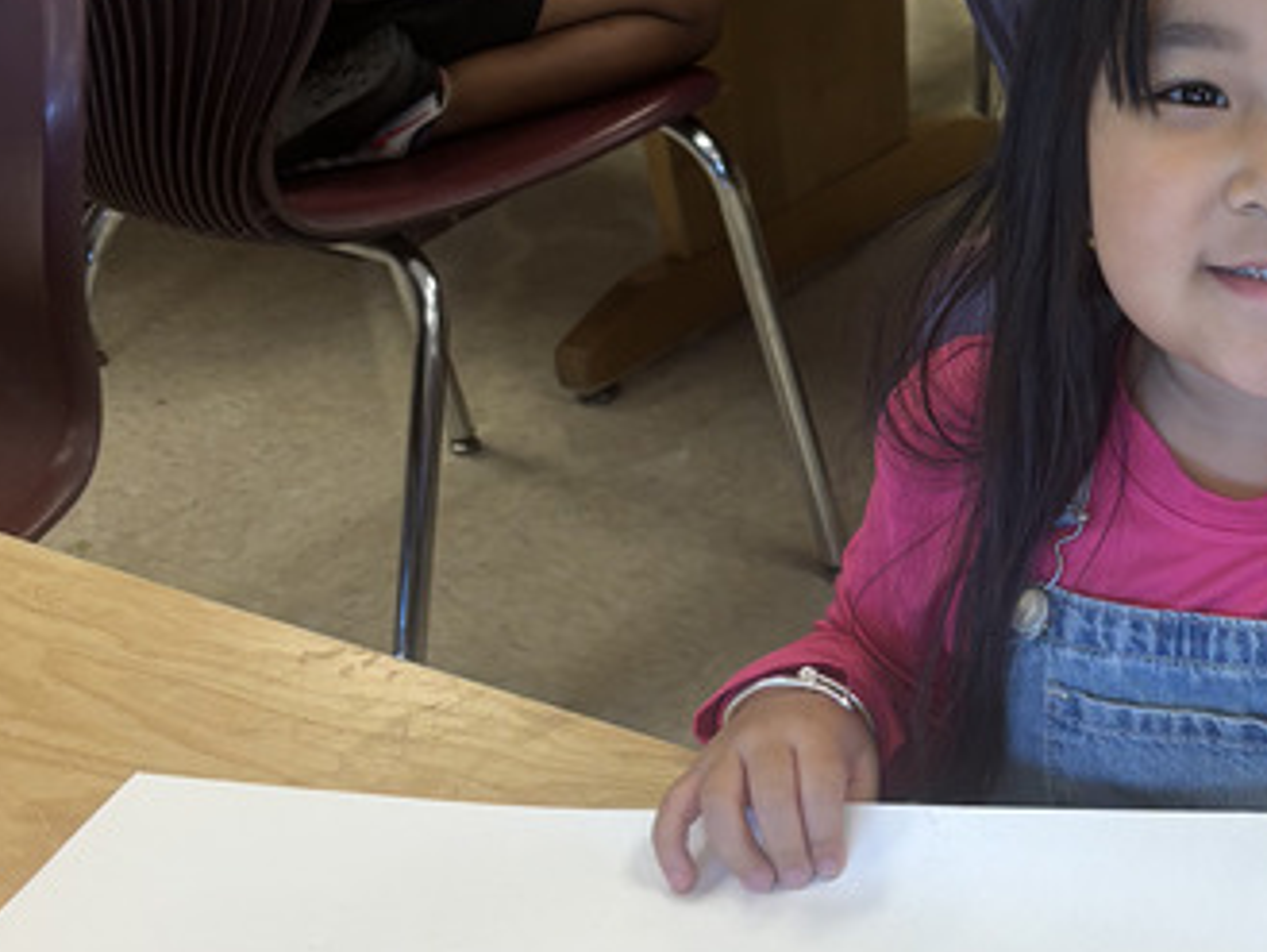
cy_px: 528
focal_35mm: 81
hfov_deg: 23.5
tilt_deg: -27.6
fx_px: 2966
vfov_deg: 18.2
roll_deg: +1.6
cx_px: 1140
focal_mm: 5.96
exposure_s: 1/120
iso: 64
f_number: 1.6
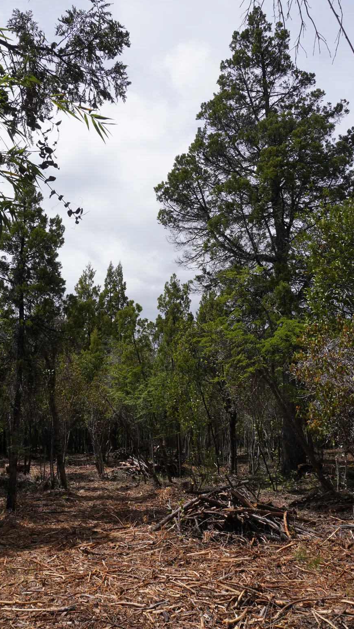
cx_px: 162
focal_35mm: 26
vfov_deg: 71.9
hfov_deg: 44.3
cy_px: 323
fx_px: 434
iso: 100
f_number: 13
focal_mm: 16
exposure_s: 1/160
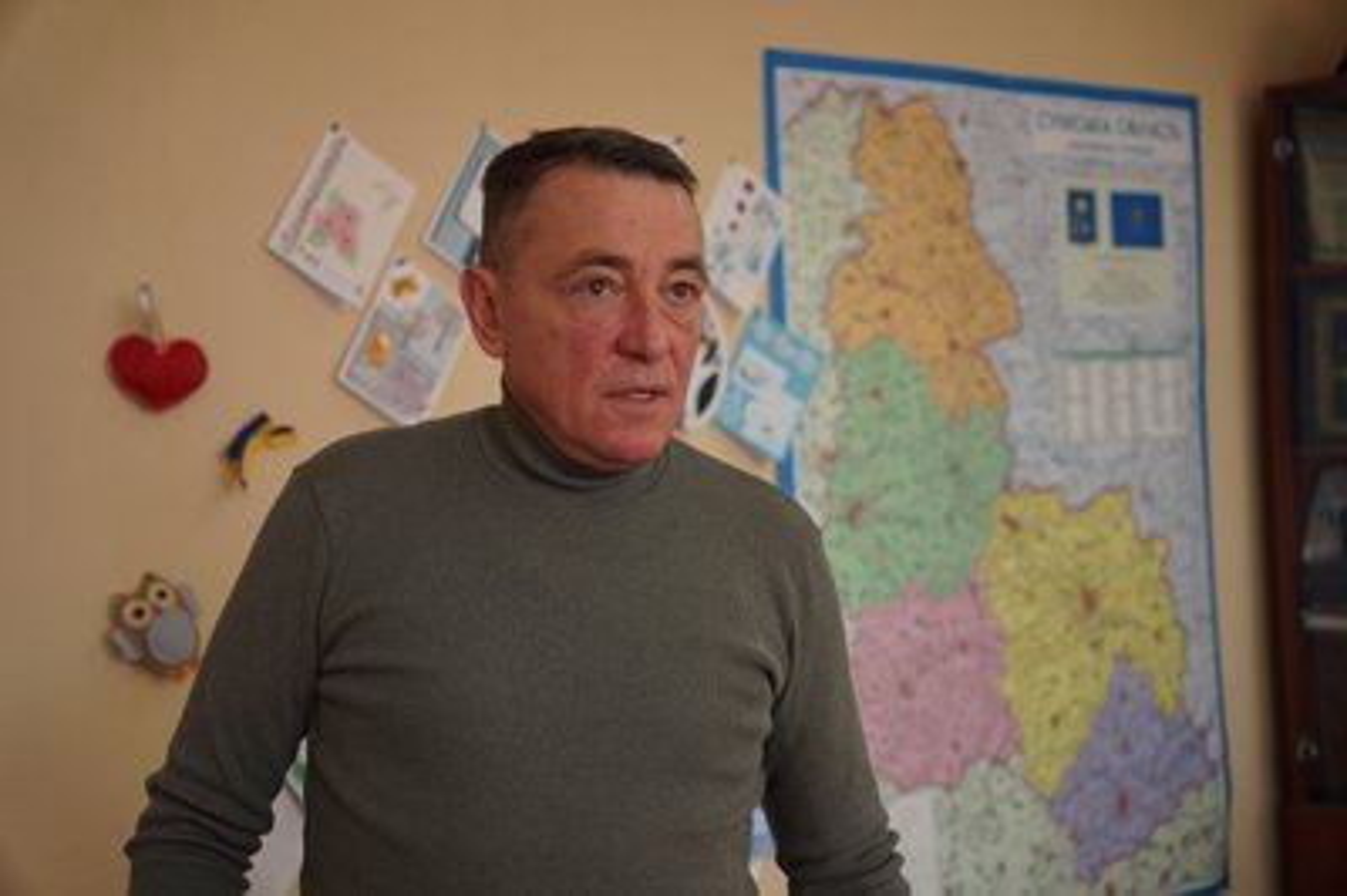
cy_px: 448
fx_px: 2142
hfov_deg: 34.9
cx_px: 674
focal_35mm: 57
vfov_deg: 23.6
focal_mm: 38.2
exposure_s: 1/80
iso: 160
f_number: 2.8
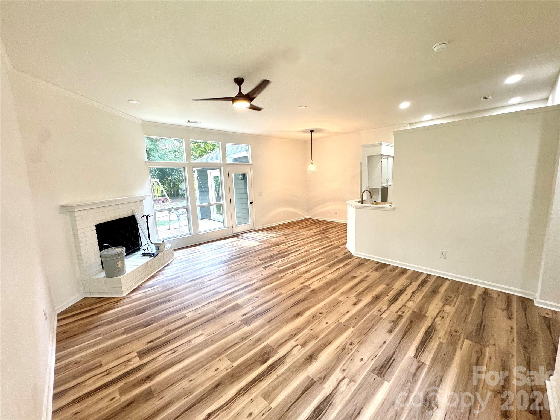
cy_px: 210
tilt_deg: -7.5
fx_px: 226
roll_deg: +1.9
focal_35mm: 14
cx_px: 280
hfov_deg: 102.1
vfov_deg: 85.7
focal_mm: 2.22
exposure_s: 1/99
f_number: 2.2
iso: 80
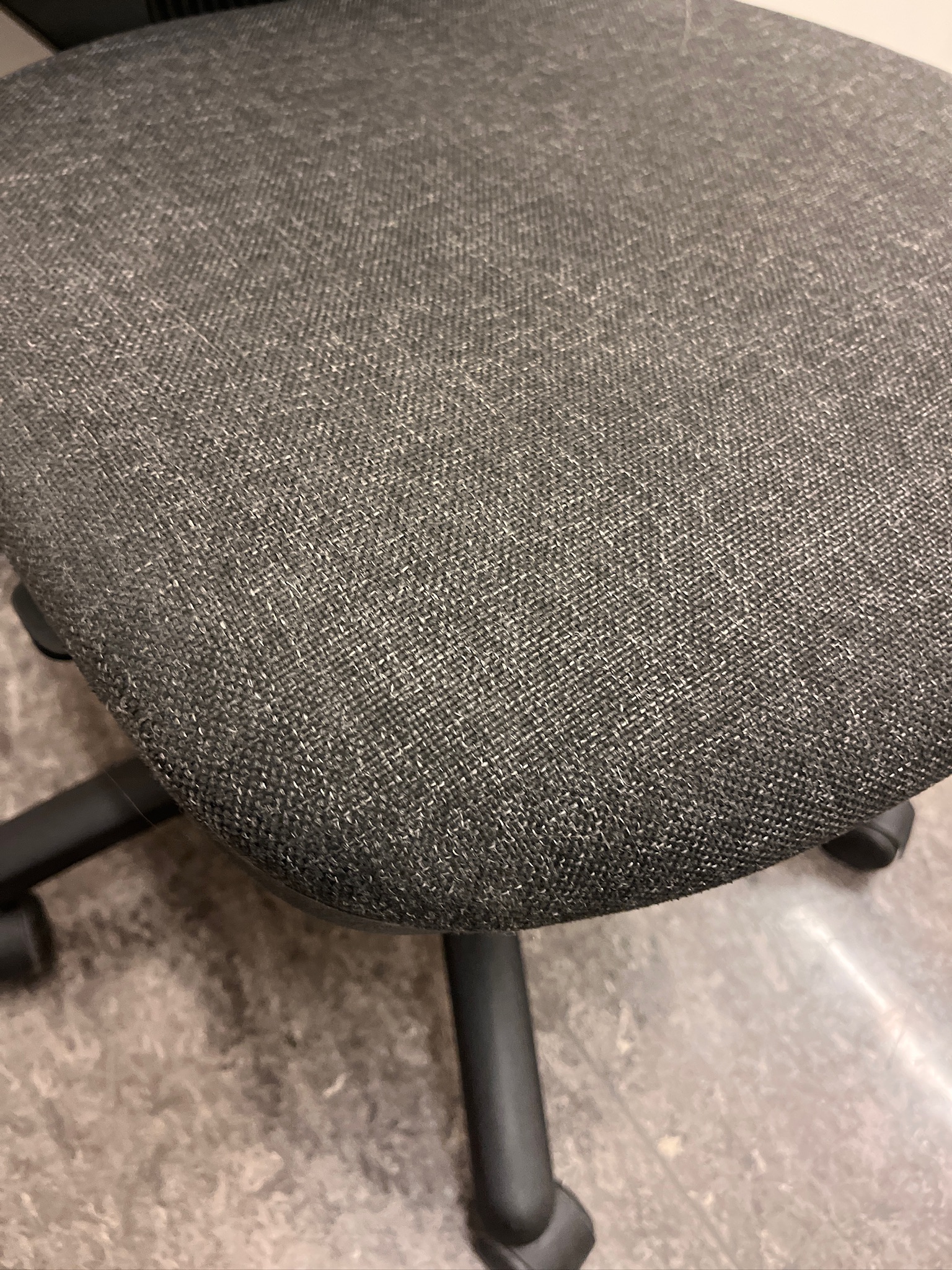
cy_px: 635
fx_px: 953
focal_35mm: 26
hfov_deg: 53.1
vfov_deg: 67.3
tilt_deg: -53.2
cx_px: 476
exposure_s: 1/33
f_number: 1.6
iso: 400
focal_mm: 5.1
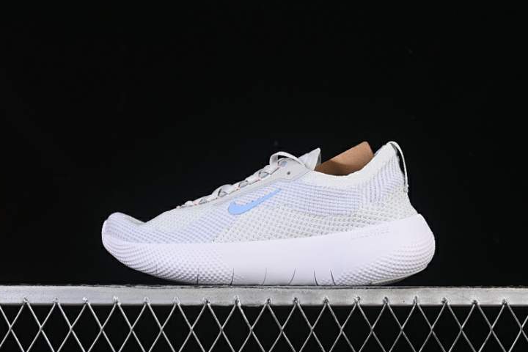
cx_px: 262
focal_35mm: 76
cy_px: 176
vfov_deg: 17.9
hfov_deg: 26.7
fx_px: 1115
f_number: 8
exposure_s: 1/80
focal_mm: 50
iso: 160
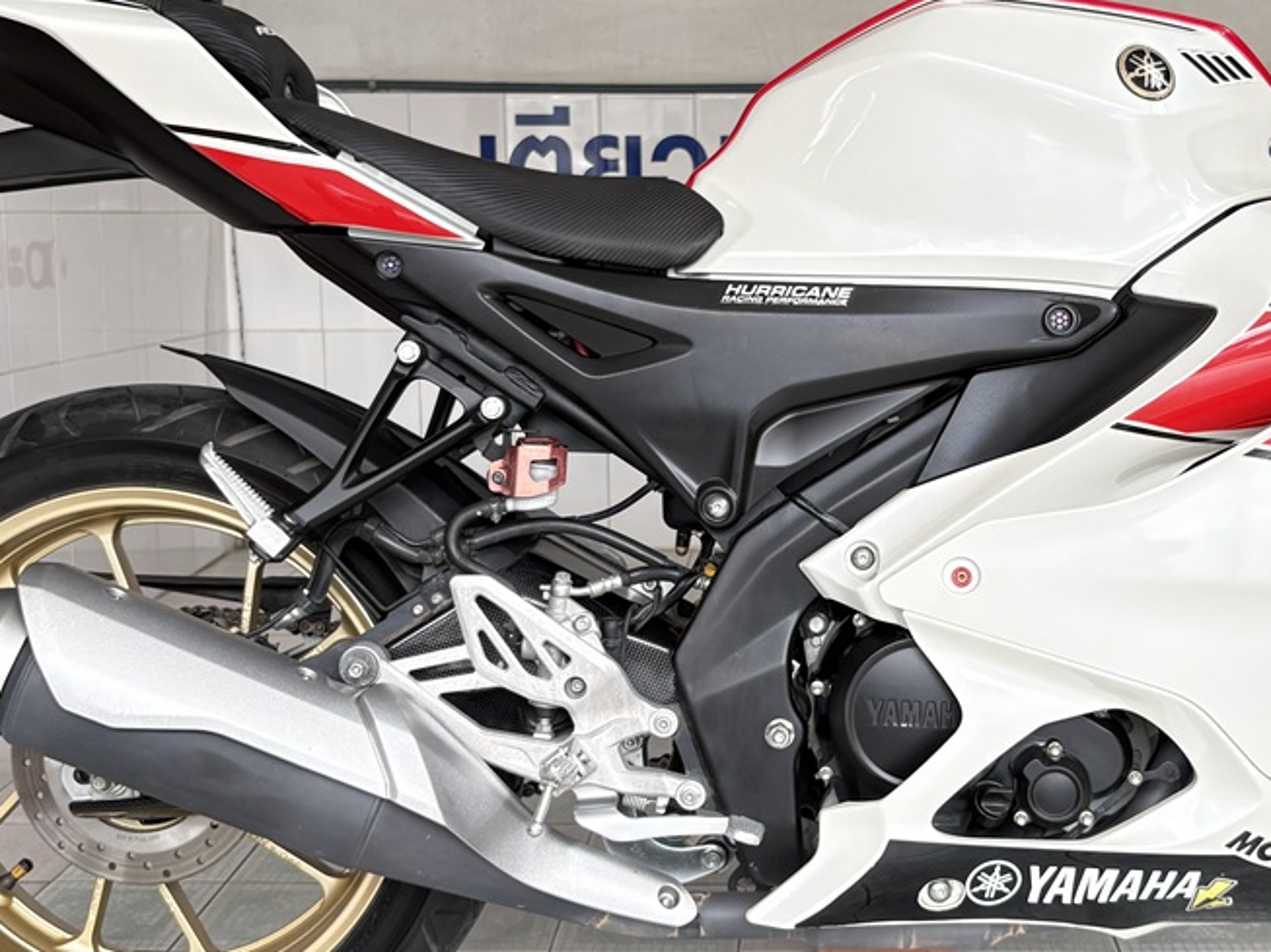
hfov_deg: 37.2
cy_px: 428
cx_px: 827
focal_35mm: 51
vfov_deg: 28.5
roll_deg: +0.7
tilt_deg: -7.0
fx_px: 1872
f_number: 1.6
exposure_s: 1/122
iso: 64
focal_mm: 5.96
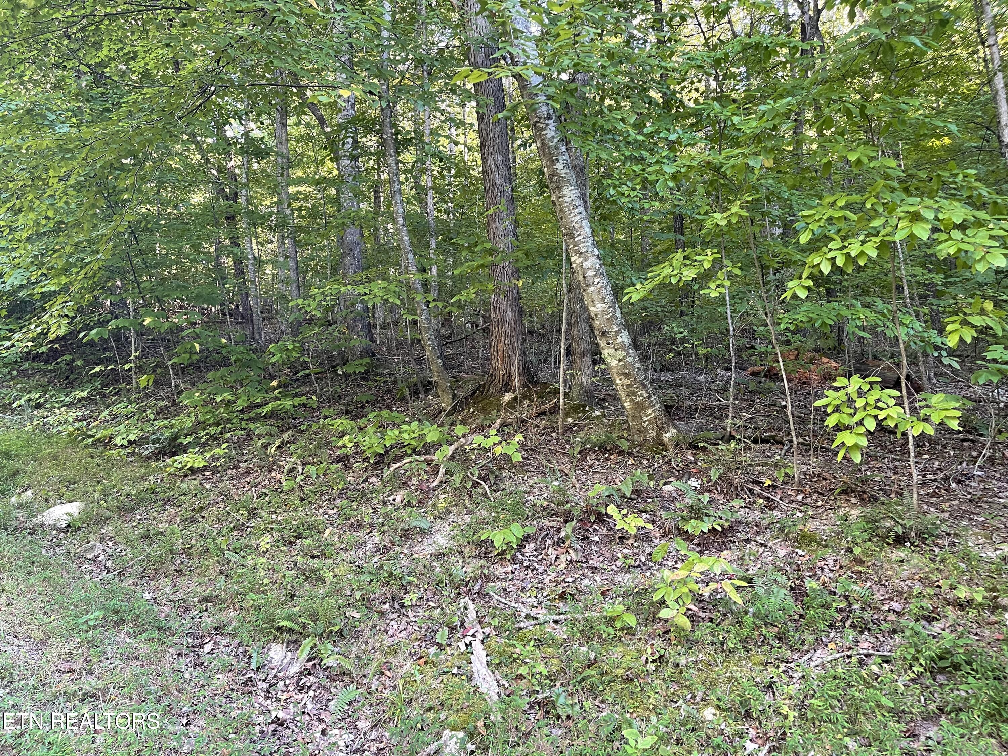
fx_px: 728
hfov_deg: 69.4
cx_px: 504
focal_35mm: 25
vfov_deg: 54.9
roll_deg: +2.8
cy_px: 378
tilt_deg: +9.8
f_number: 1.6
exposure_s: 1/60
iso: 160
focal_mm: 5.1
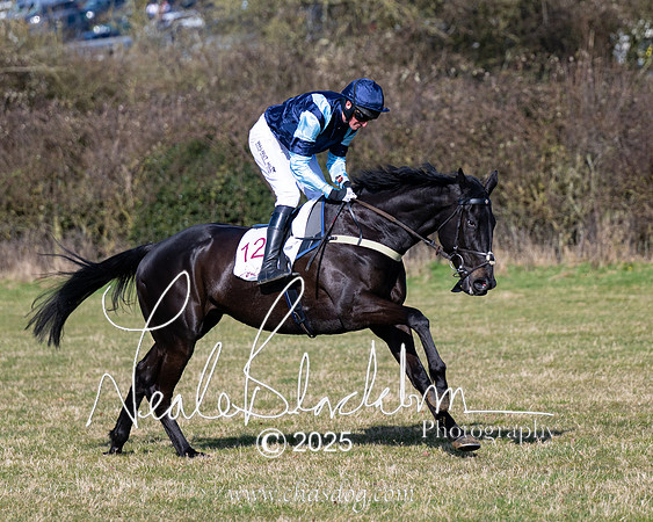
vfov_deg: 6.3
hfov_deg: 7.8
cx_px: 294
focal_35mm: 247
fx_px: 4772
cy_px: 238
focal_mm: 125
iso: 200
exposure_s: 1/4000
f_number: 2.8
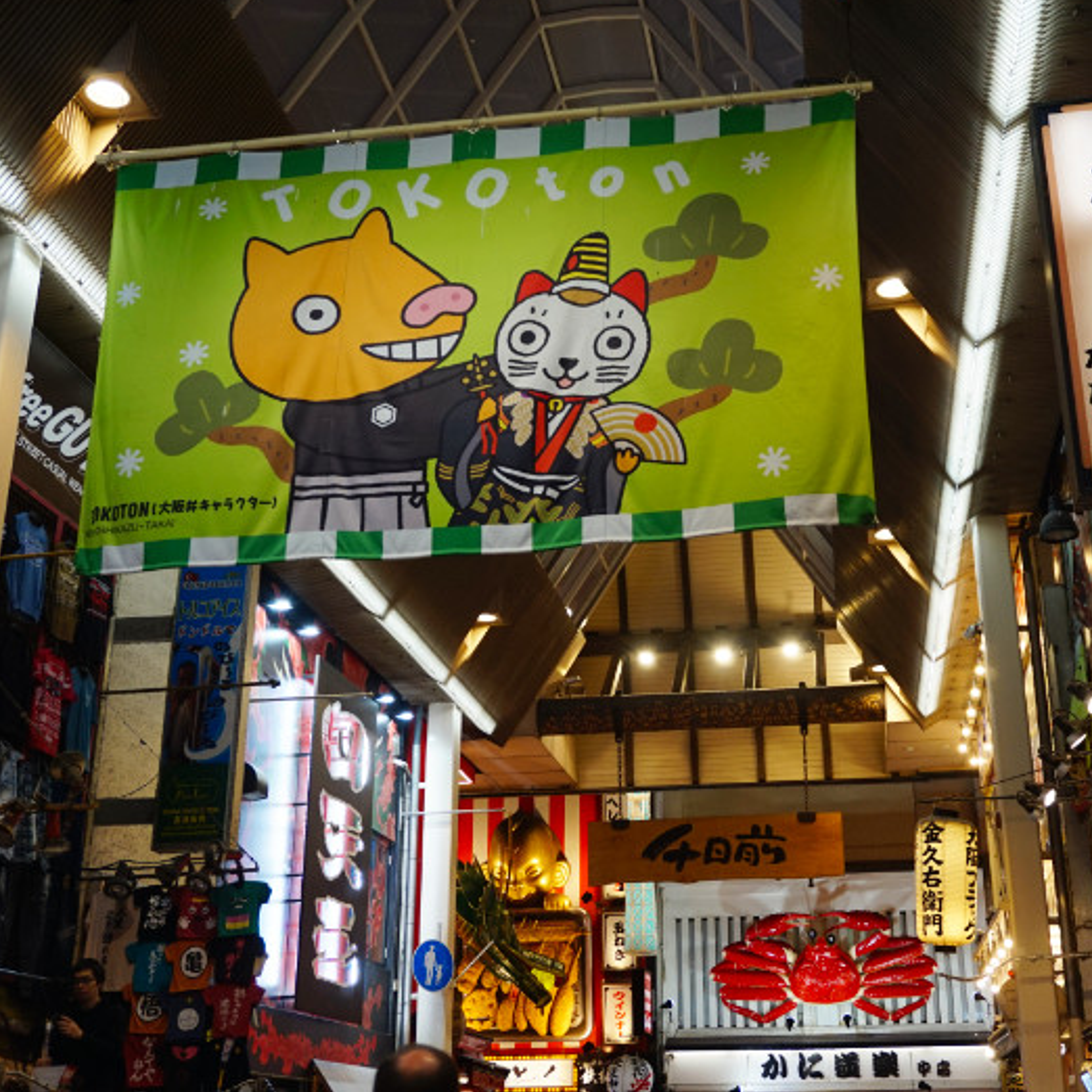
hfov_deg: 39.1
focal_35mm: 43
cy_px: 545
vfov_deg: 39.2
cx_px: 632
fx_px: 1535
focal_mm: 22
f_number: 4
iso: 250
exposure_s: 1/60
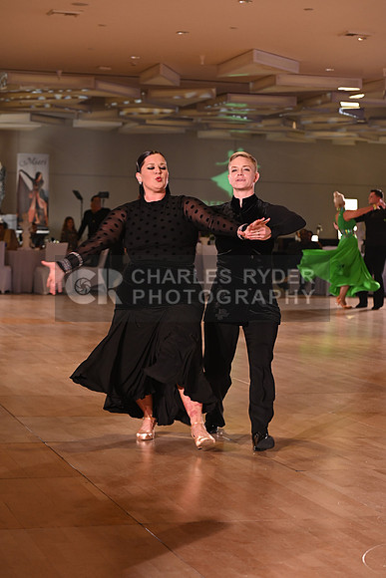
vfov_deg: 23.9
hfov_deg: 16.1
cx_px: 193
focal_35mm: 85
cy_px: 289
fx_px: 1366
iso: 2000
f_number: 5
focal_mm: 85
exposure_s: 1/200
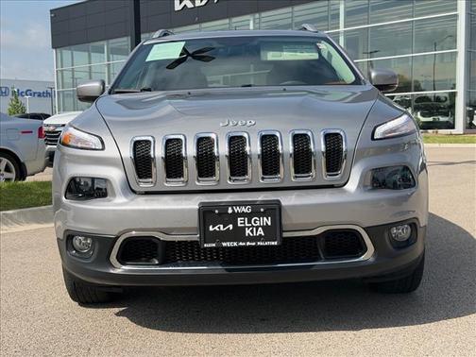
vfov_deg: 30.3
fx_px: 660
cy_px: 178
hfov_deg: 39.7
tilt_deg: -4.0
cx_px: 238
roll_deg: +0.4
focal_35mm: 48
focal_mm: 6.76
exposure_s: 1/6024
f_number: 1.78
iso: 80
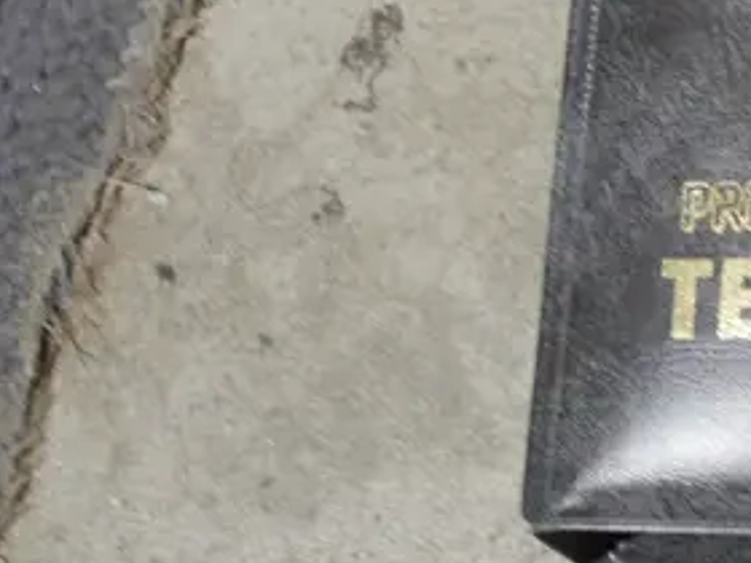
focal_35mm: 168
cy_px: -314
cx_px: 1328
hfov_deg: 11.0
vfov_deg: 8.6
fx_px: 3645
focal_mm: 23
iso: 500
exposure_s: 1/60
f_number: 5.1
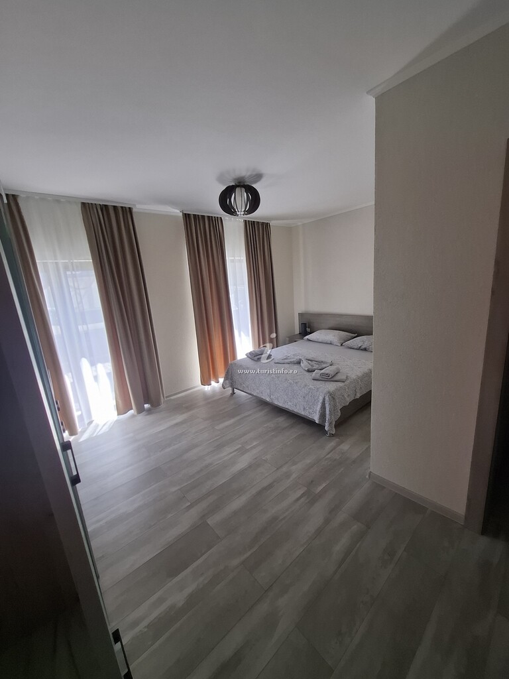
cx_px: 254
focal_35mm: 13
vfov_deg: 106.2
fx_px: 255
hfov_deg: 89.9
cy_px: 340
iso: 64
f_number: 2.2
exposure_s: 1/50
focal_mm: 1.74
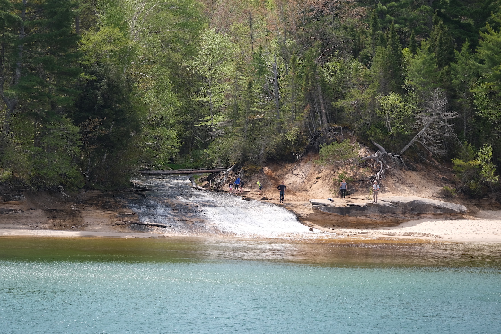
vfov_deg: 6.8
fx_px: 2825
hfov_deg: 10.1
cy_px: 167
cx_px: 250
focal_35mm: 203
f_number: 5.6
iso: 160
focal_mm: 135
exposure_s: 1/420
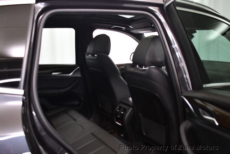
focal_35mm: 36
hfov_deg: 53.1
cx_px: 115
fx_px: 230
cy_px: 77
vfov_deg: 36.9
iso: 3200
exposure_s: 1/125
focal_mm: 18
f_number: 3.5
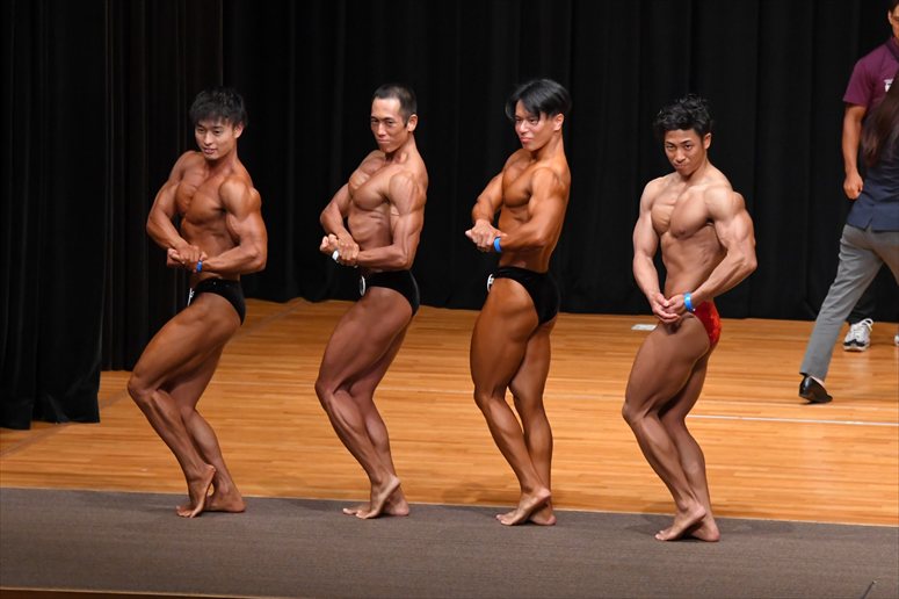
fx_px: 5042
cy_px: 300
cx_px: 450
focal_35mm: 202
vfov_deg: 6.8
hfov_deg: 10.2
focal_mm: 135
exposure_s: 1/400
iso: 5000
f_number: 5.6
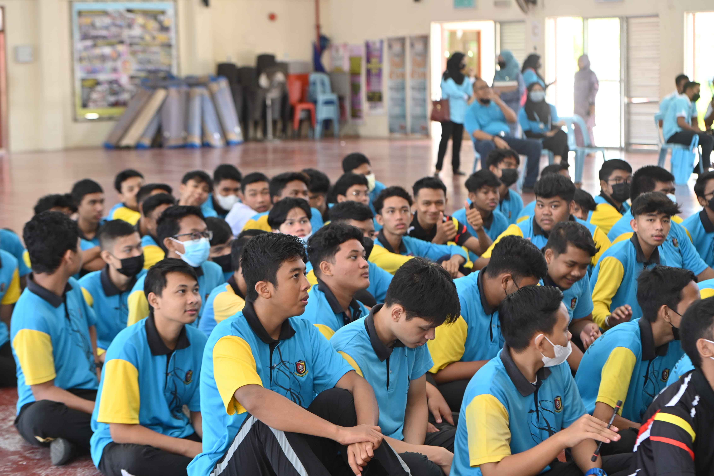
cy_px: 238
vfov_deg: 17.1
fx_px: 1586
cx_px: 357
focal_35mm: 80
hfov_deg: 25.4
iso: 640
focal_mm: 80
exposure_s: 1/100
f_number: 4.5
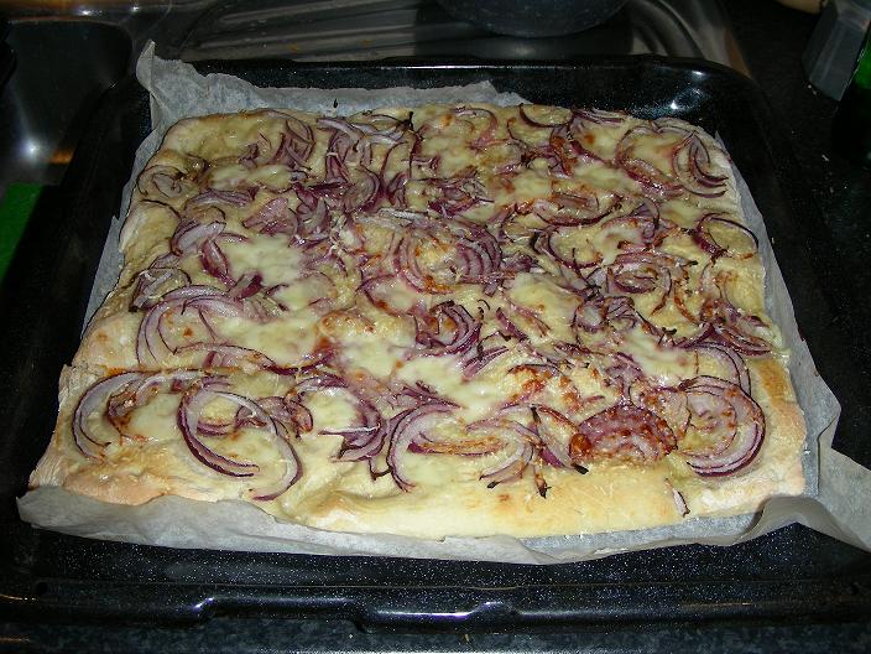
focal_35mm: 38
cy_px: 327
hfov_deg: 49.0
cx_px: 436
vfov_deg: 37.7
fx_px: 956
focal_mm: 6.3
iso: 50
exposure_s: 1/60.1
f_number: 3.5
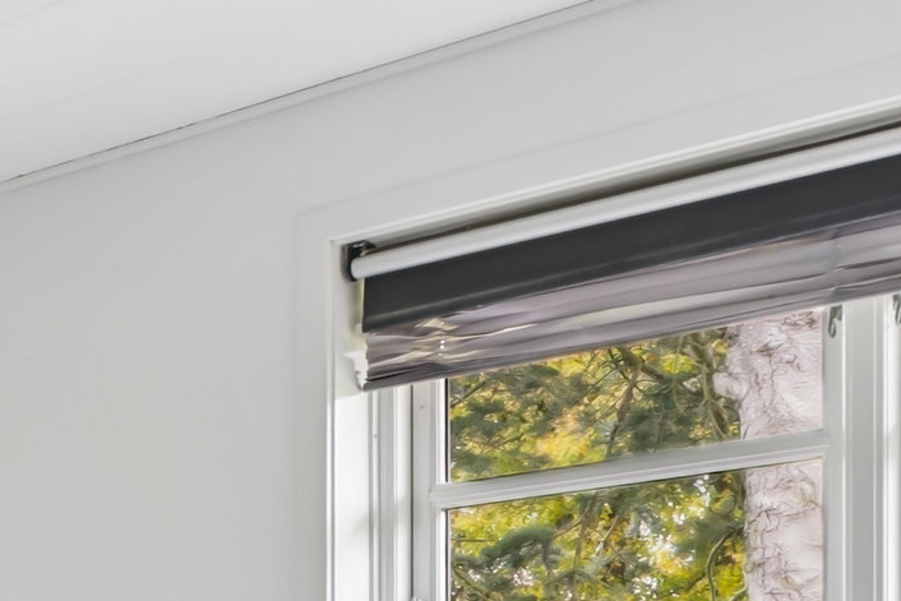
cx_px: -961
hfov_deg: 16.8
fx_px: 2154
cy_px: 883
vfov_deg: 14.8
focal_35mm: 86
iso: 200
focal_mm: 13.5
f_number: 8
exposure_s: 1
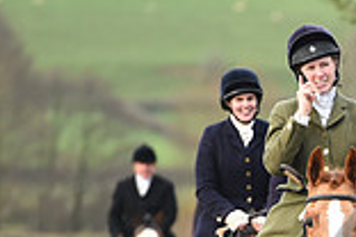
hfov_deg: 2.8
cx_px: 509
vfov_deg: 1.8
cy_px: 330
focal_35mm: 745
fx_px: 7367
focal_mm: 200
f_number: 3.5
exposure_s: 1/1000
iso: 1800
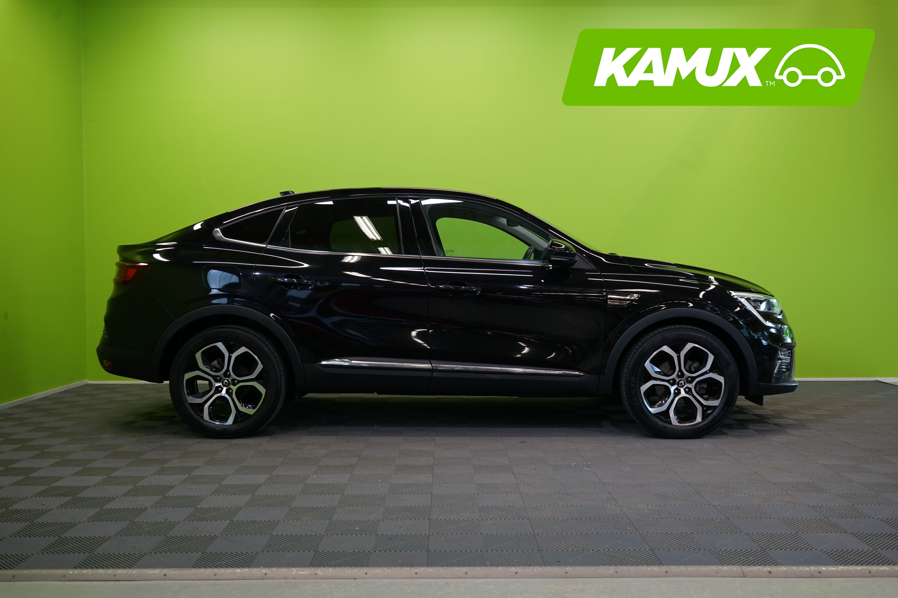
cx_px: 449
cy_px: 299
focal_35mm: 34
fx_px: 848
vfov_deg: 38.9
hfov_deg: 55.8
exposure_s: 1/30
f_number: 6.3
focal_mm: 34
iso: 400
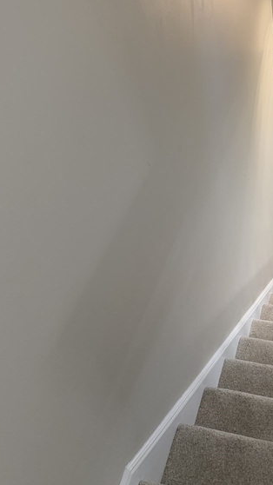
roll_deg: +8.5
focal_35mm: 36
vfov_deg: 54.3
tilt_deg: -39.5
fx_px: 463
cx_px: 243
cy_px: 166
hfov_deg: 31.4
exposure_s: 1/120
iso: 250
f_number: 1.78
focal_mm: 6.76
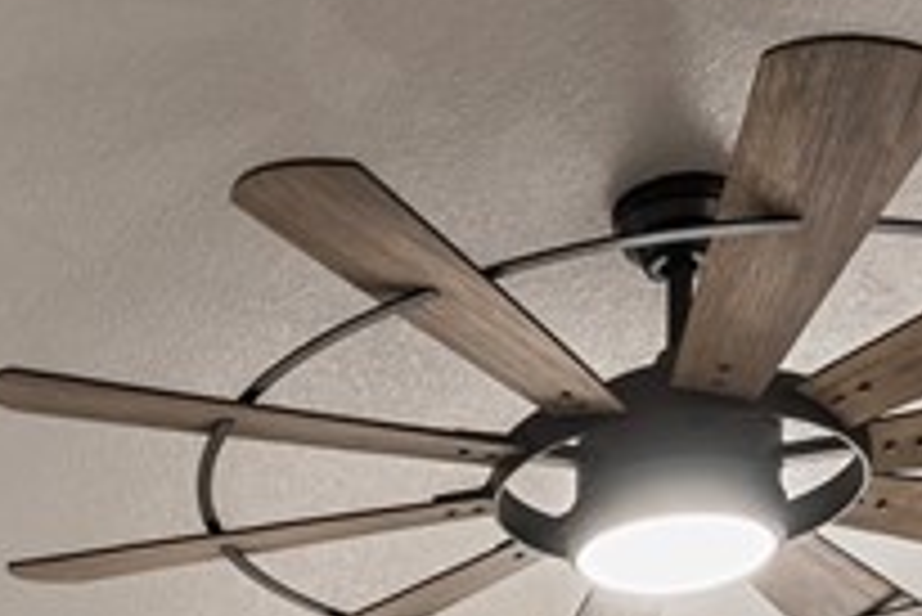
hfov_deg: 21.8
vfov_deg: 12.1
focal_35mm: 90
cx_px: 18
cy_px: 1484
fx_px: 2307
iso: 400
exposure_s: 1/1.25
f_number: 8
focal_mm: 17
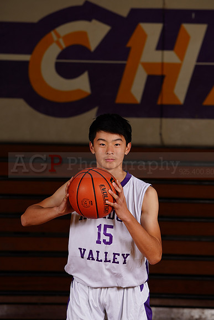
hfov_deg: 7.2
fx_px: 1693
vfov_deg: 10.8
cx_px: 107
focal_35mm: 190
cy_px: 160
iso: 200
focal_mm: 190
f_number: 9
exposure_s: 1/200
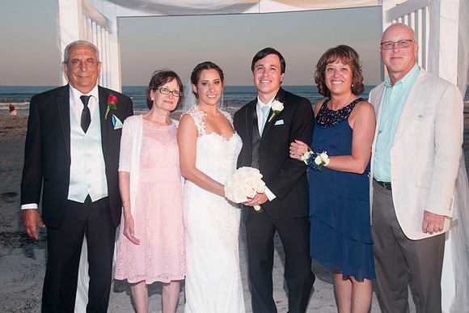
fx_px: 524
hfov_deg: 48.2
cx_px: 230
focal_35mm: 40
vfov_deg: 33.3
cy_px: 157
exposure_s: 1/250
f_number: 8
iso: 100
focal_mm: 26
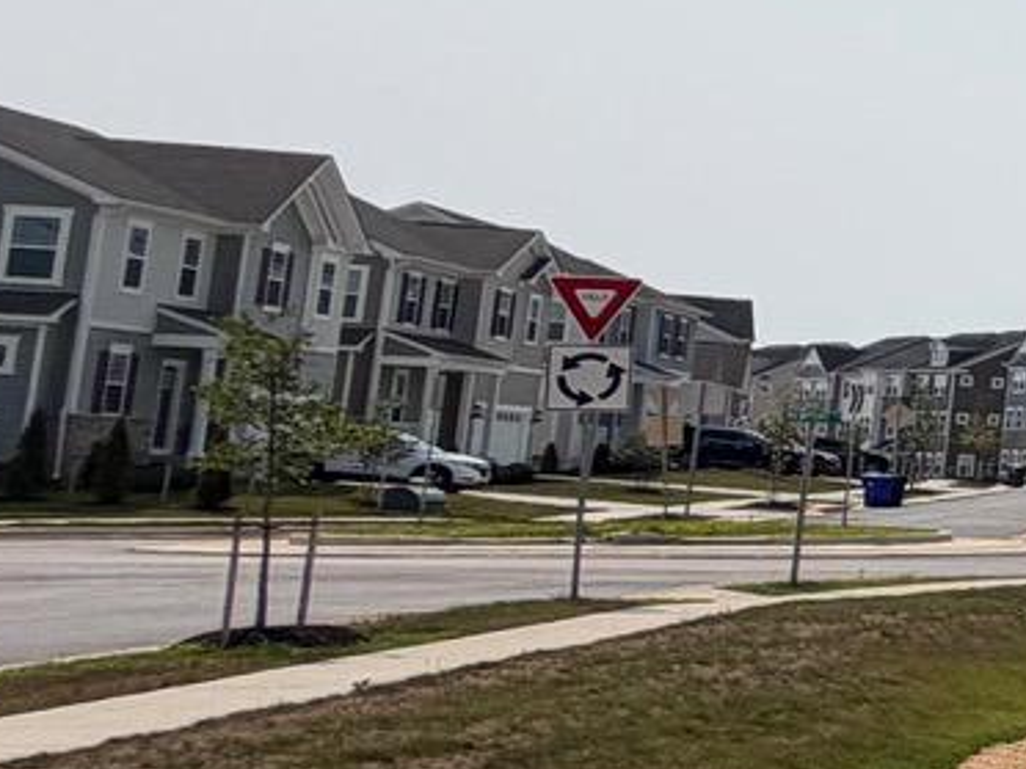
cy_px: 273
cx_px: 2518
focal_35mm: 77
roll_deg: -1.1
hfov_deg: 14.6
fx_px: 2282
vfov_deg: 19.1
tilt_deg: +5.9
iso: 20
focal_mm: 2.22
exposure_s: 1/1961
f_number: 2.2
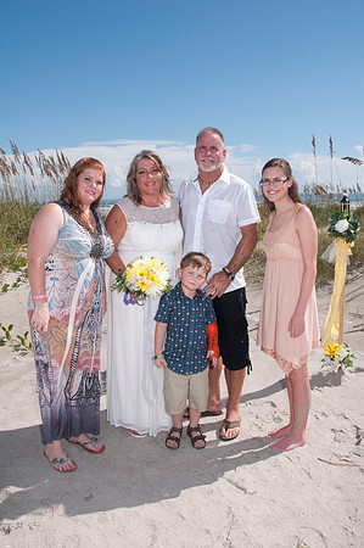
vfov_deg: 62.0
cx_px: 182
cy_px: 274
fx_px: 456
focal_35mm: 30
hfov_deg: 43.5
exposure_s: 1/250
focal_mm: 20
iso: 100
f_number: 13
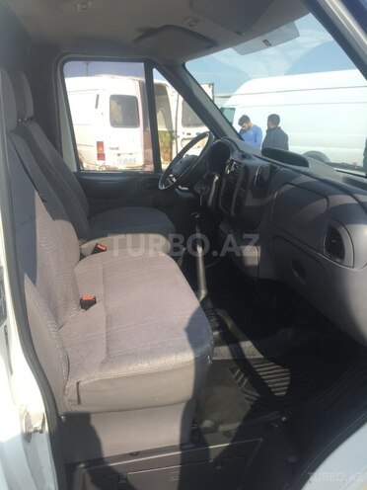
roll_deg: -1.5
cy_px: 245
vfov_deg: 61.7
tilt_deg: -15.5
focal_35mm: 29
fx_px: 410
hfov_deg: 48.2
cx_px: 184
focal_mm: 4.15
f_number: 2.2
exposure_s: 1/760
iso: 32
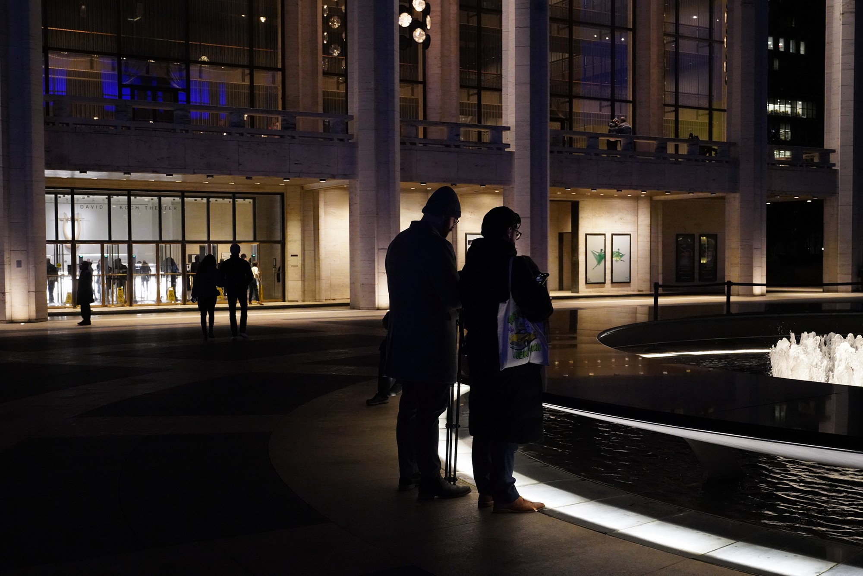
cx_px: 432
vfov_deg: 33.4
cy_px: 288
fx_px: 959
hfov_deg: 48.5
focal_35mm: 40
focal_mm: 40
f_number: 7.1
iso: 10000
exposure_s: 1/80
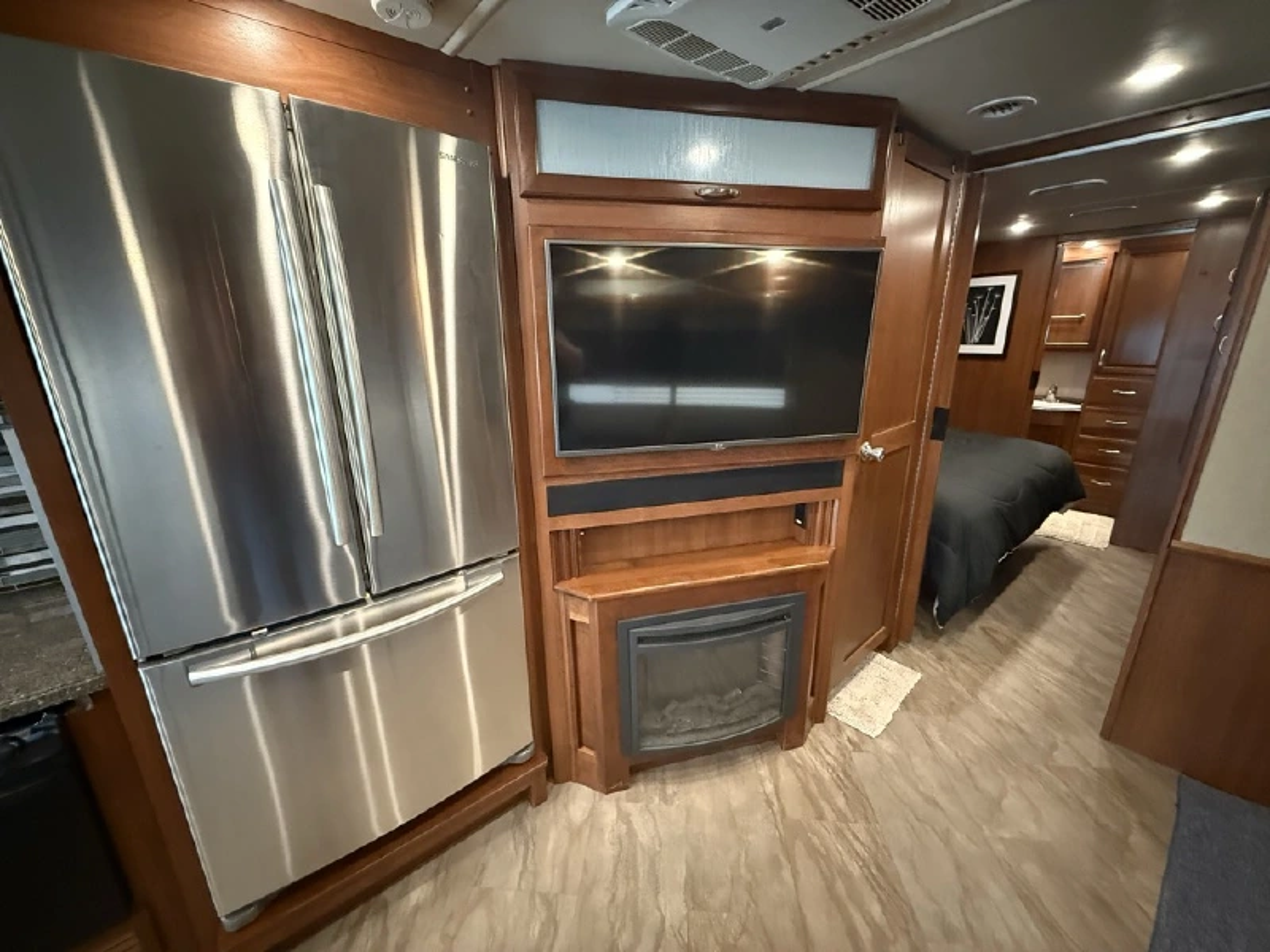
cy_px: 476
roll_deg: +0.2
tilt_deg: -15.8
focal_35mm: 14
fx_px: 514
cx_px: 635
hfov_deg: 102.1
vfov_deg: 85.7
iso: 1250
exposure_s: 1/30
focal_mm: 2.22
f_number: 2.2
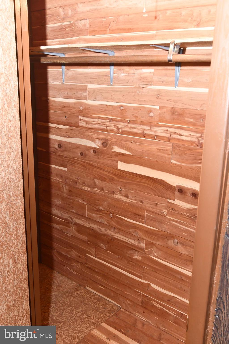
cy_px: 172
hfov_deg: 36.9
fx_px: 343
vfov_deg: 53.1
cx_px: 114
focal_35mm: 36
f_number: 7.1
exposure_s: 1/60
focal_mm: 18
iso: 800
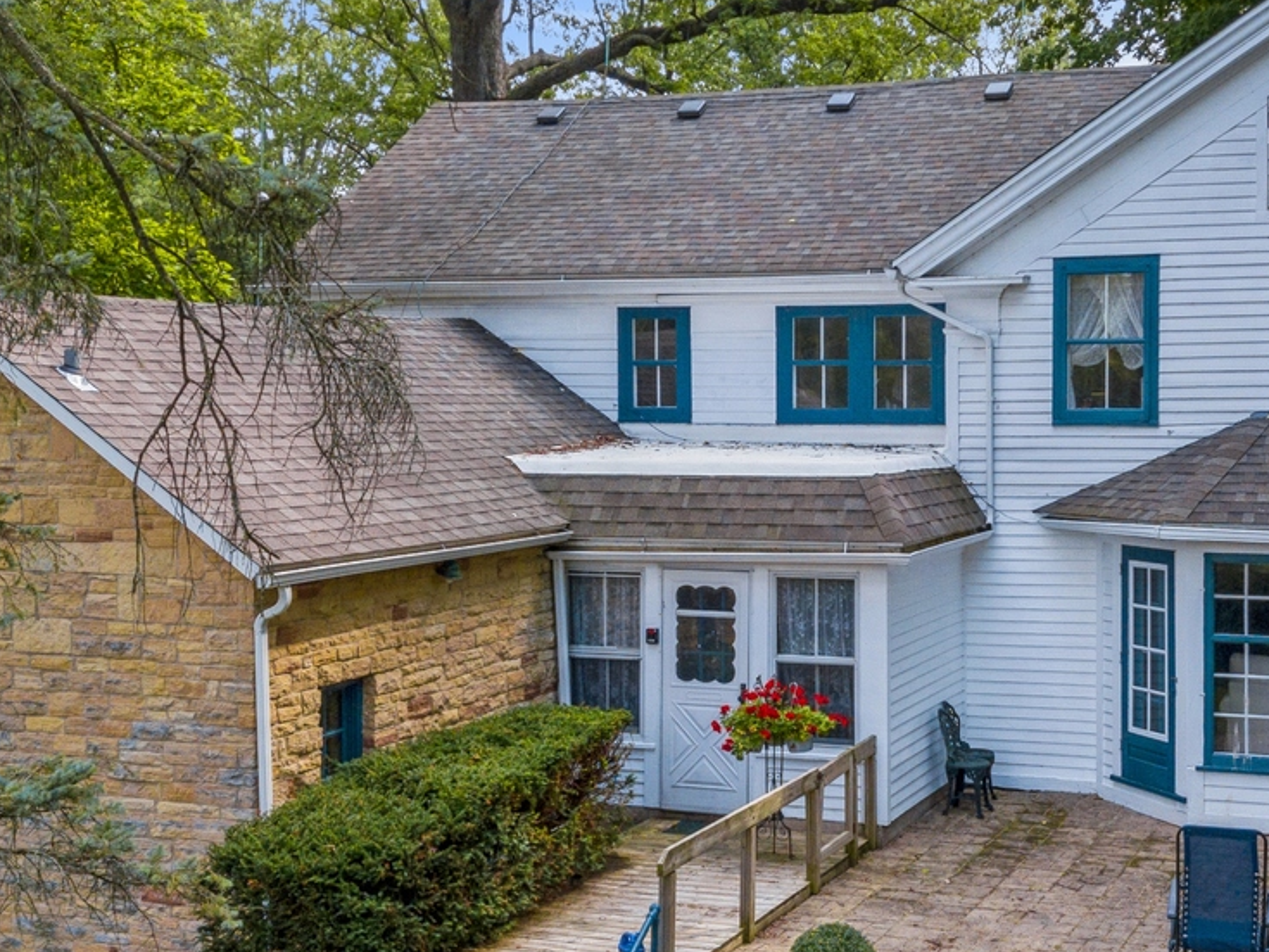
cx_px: 823
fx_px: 1869
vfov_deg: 28.5
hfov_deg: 37.2
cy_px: 524
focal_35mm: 51
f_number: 2.2
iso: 100
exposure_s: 1/500
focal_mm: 4.73
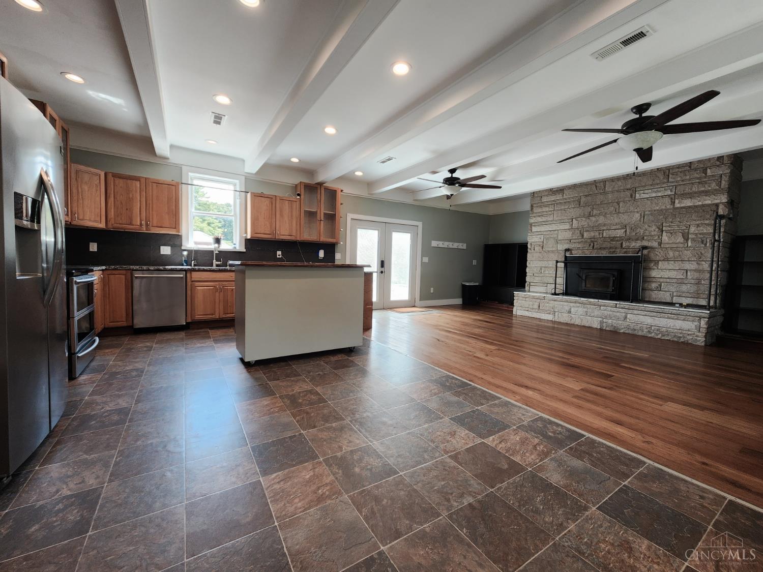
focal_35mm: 13
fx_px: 287
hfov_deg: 106.2
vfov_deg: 89.9
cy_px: 286
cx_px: 382
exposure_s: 1/60
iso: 100
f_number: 2.2
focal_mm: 2.2
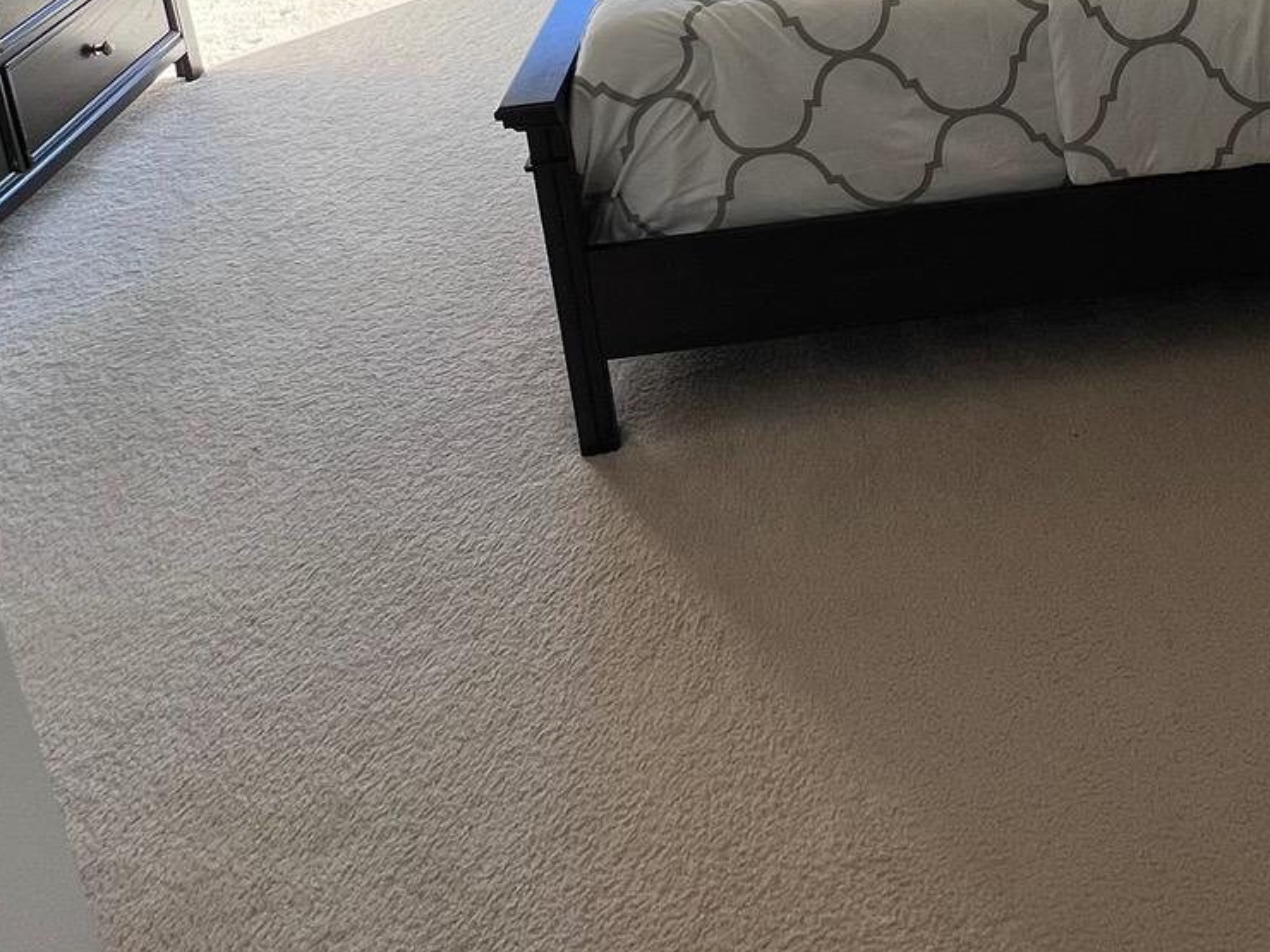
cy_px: -213
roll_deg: +4.5
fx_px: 1321
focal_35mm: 36
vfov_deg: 32.3
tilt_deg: -14.2
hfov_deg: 48.4
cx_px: 1021
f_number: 1.8
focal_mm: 1.57
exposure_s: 1/124
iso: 32
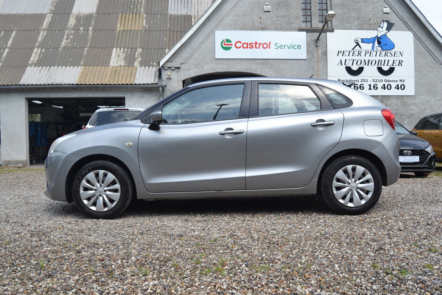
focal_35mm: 33
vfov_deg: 40.0
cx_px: 221
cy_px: 148
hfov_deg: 57.2
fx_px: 405
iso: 100
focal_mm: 22
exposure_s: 1/200
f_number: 7.1
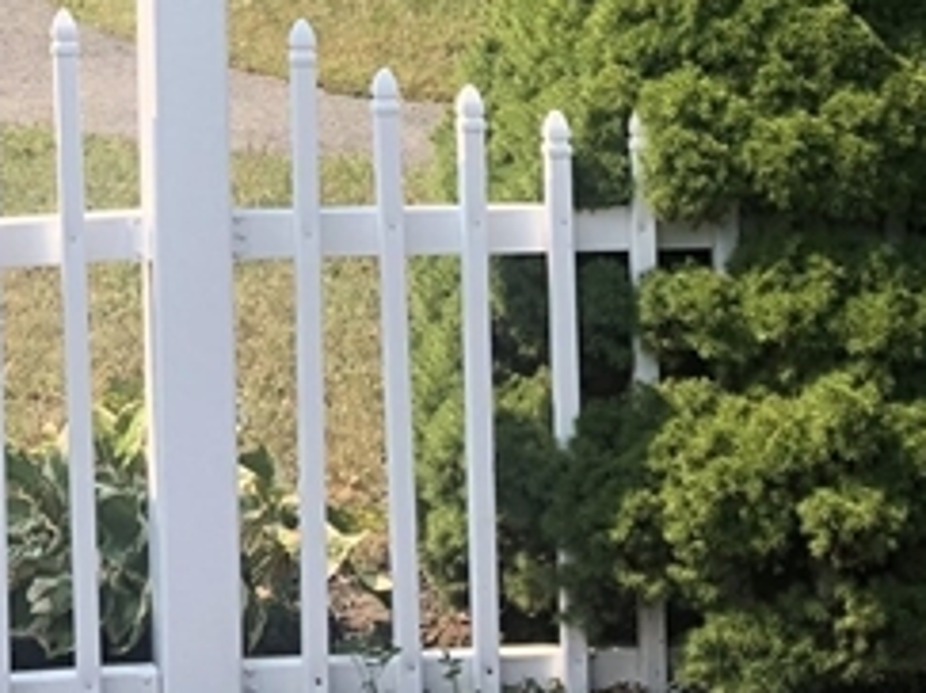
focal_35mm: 118
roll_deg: +1.2
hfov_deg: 16.5
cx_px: 99
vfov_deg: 11.9
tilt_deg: +1.5
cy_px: -423
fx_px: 3155
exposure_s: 1/899
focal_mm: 3.99
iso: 20
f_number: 1.8
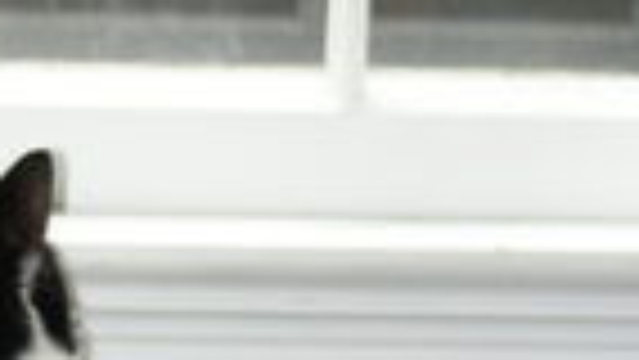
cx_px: -34
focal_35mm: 404
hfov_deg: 5.3
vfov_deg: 3.0
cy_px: 659
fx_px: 6844
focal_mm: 75
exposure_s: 1/125
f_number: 4.5
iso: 400
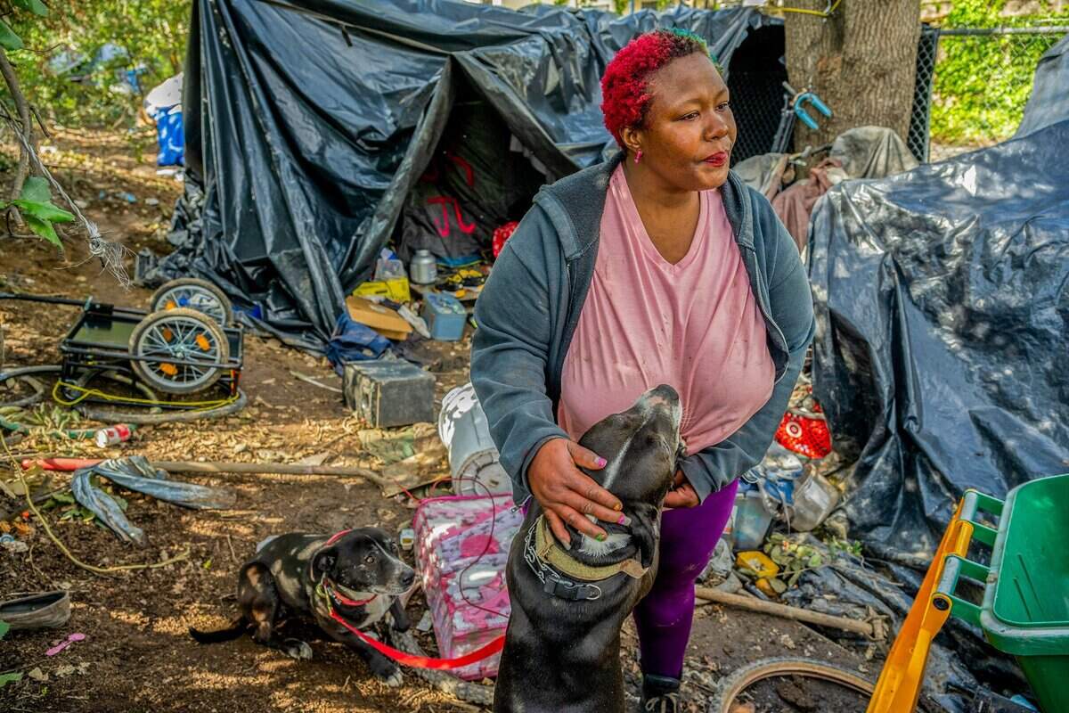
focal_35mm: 24
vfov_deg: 53.1
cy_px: 356
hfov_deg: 73.7
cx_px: 534
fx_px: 713
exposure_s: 1/200
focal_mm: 24
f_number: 4.5
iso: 400
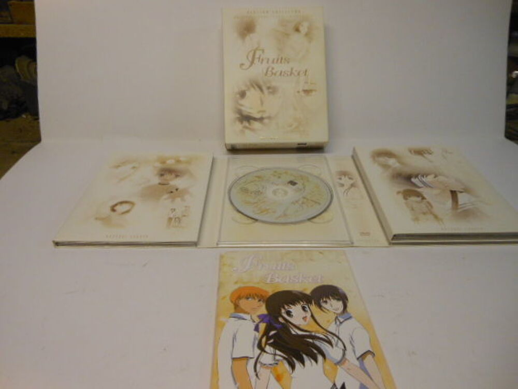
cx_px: 259
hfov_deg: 69.4
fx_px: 374
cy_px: 194
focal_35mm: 25
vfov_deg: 54.9
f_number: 3.2
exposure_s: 1/30
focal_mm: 4.5
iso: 250
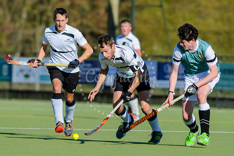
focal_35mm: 635
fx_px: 4123
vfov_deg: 2.2
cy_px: 74
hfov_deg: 3.3
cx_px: 125
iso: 200
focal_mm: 300
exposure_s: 1/3000
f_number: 4
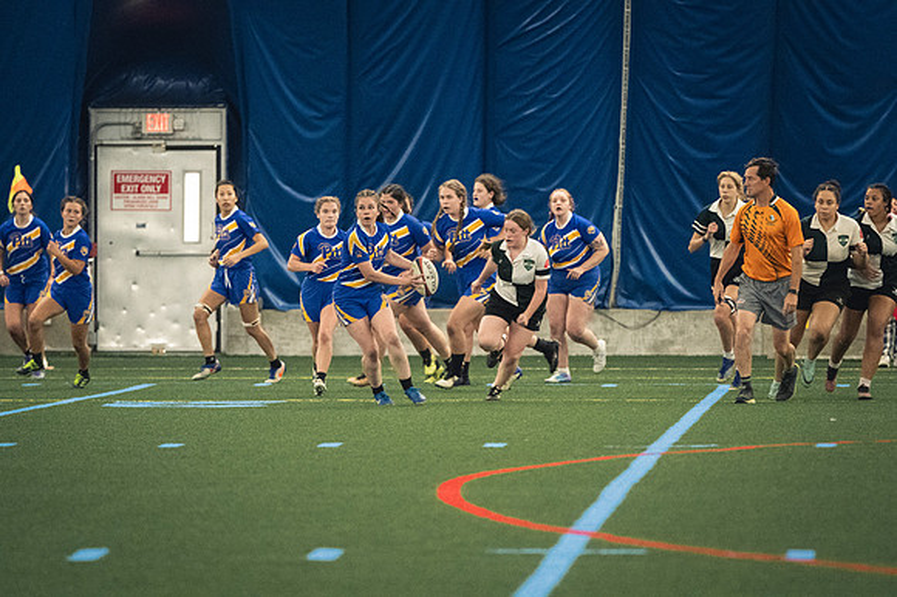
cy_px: 298
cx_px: 448
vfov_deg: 4.6
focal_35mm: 300
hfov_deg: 6.9
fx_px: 7470
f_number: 2.8
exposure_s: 1/500
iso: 10000
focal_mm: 200
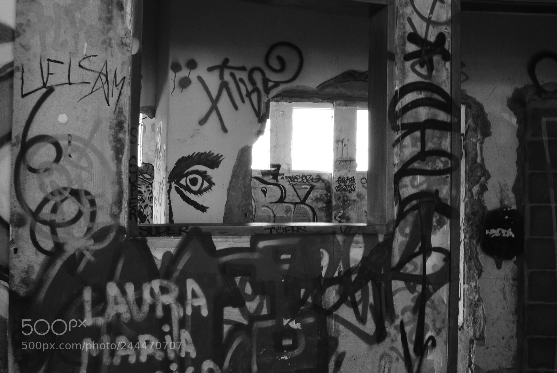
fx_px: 604
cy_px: 186
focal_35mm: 39
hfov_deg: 49.5
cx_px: 278
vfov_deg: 34.3
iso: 200
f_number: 25
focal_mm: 26
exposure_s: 1/3
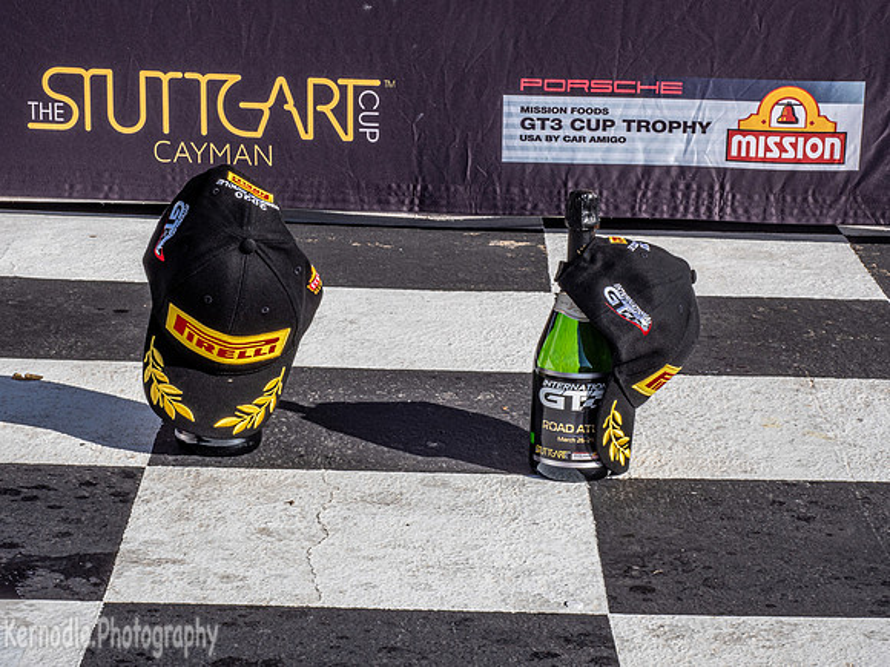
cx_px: 445
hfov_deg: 18.2
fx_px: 2777
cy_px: 334
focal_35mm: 108
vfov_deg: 13.7
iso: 200
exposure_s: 1/80
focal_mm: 54
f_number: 22
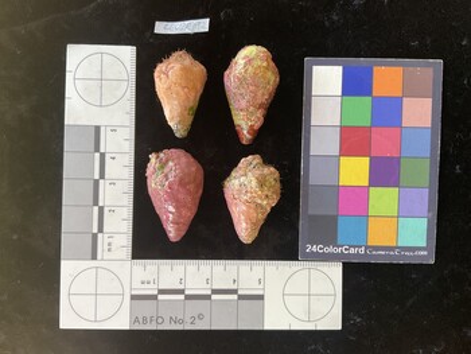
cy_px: 177
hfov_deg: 61.6
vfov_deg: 48.3
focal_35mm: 29
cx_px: 236
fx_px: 395
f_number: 1.8
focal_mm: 3
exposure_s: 1/60
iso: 50
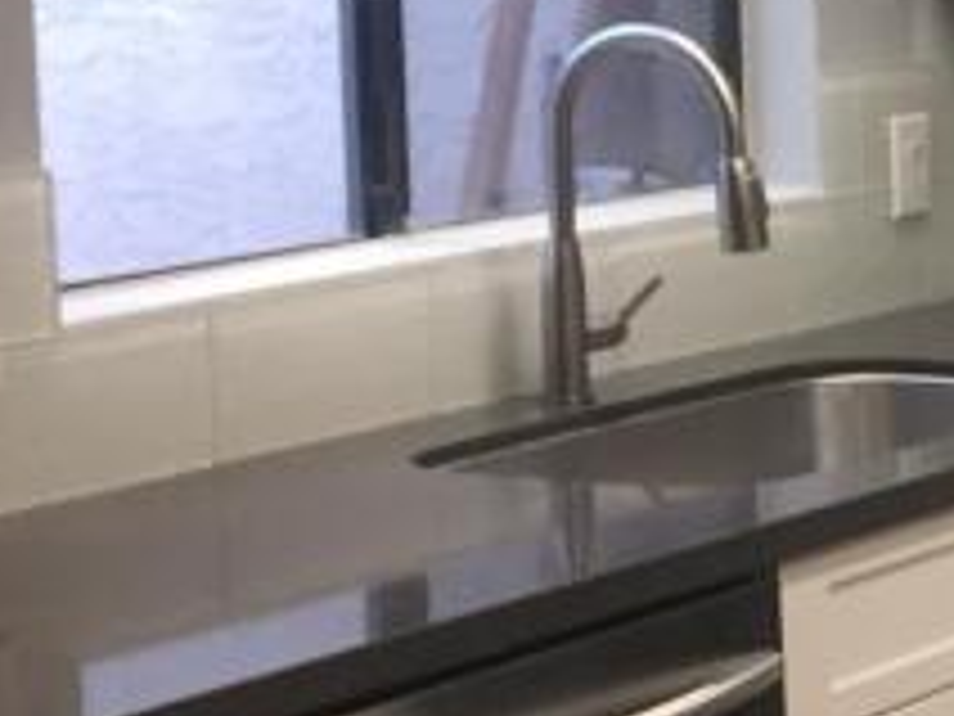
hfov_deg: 11.8
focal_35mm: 140
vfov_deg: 10.6
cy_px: 329
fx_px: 3858
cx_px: 2192
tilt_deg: -8.3
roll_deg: -0.5
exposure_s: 1/30
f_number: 2.2
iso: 100
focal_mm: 4.15
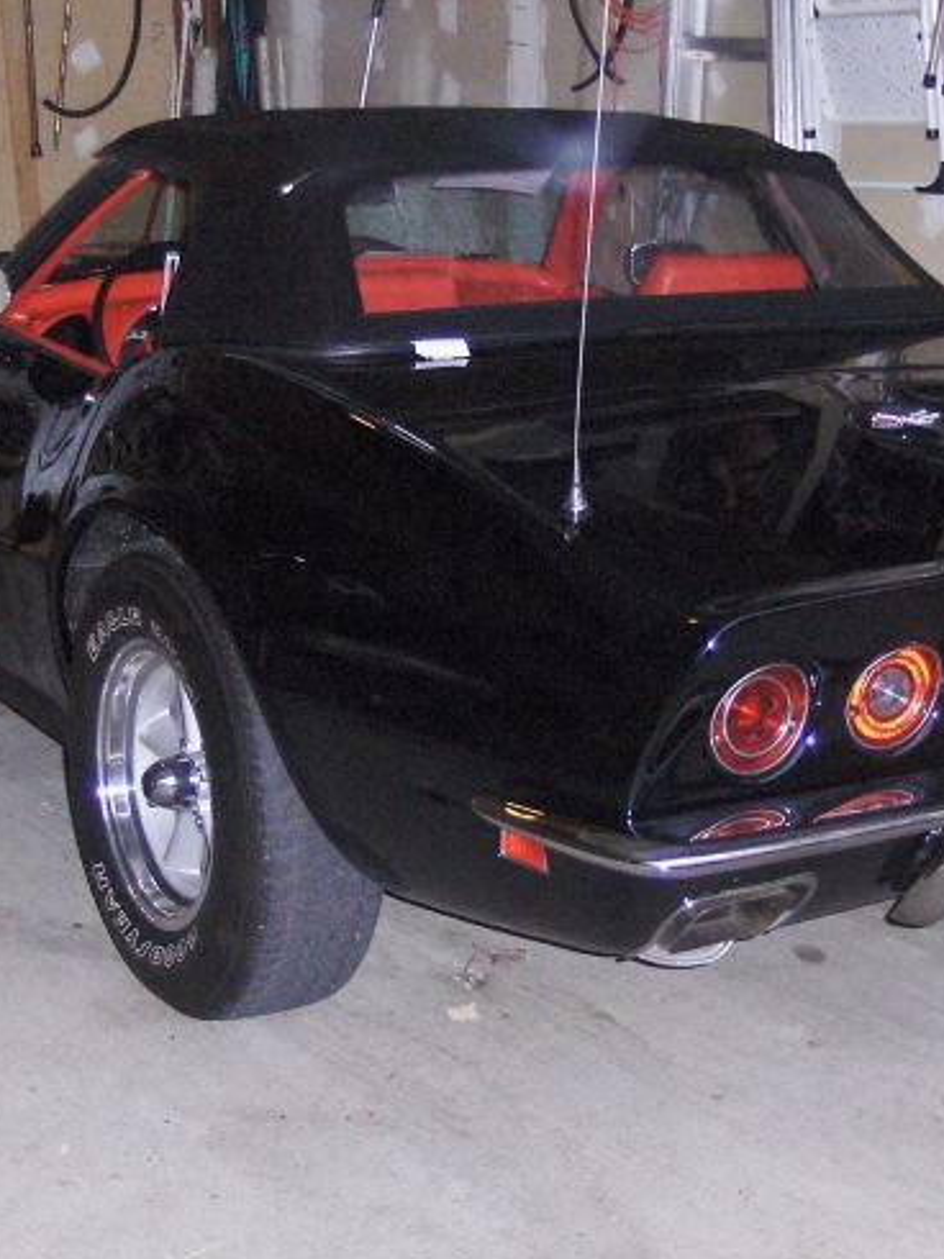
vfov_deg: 31.2
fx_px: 2255
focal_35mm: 62
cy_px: 605
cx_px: 513
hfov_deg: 23.6
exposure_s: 1/60
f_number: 2.8
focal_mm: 8.4
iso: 200
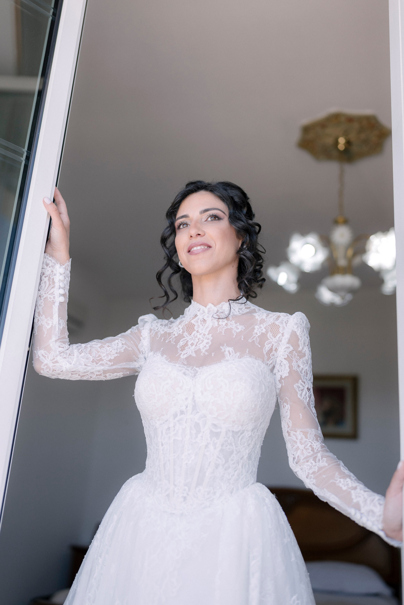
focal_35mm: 35
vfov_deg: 54.4
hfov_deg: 37.9
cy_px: 302
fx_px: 589
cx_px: 202
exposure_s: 1/2000
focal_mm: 35
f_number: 1.6
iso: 320
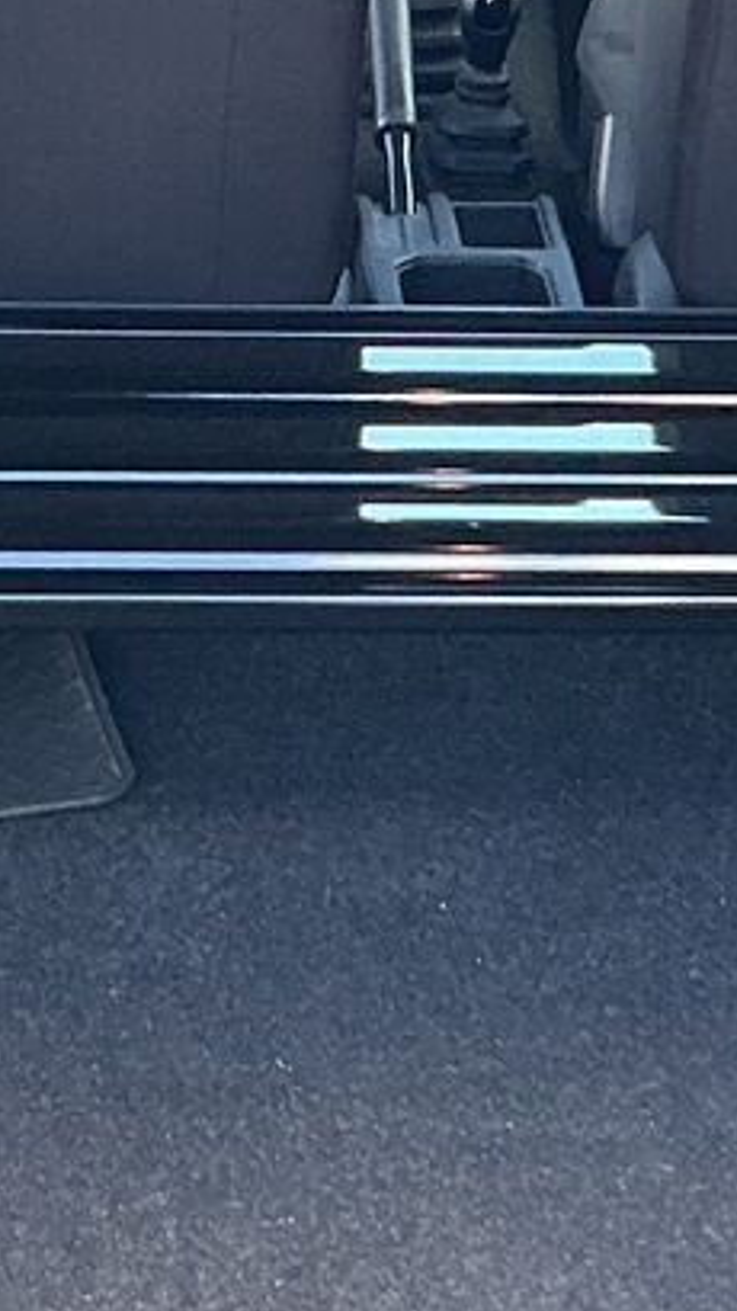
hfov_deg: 9.2
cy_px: 215
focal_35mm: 132
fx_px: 4587
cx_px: 524
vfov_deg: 16.1
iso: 64
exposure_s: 1/120
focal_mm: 3
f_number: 1.8
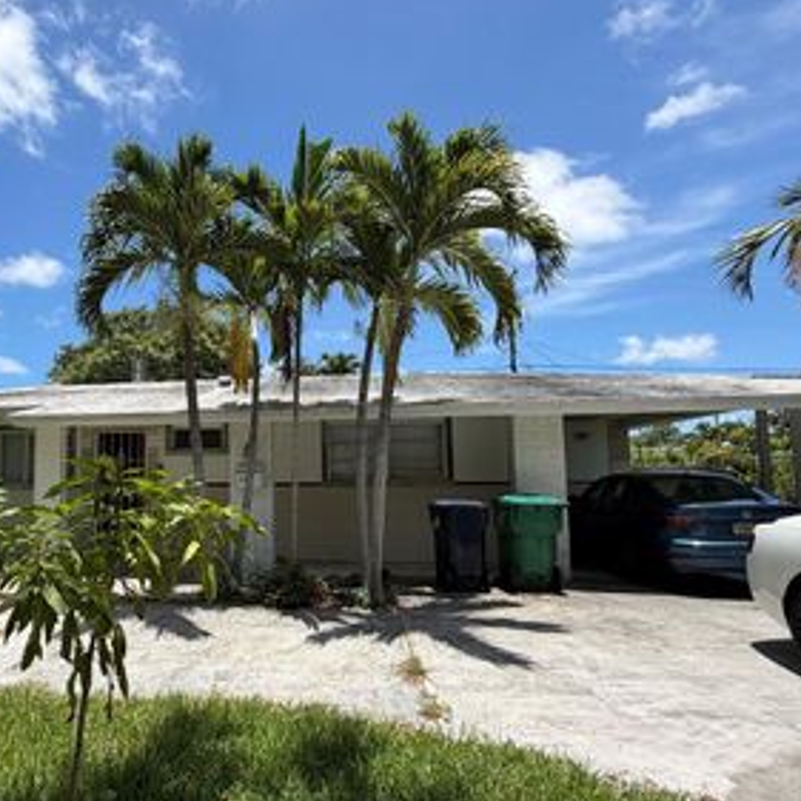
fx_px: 576
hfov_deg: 67.5
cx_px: 259
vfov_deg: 69.5
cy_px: 435
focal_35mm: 22
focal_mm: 2.22
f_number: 2.2
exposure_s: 1/770
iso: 25
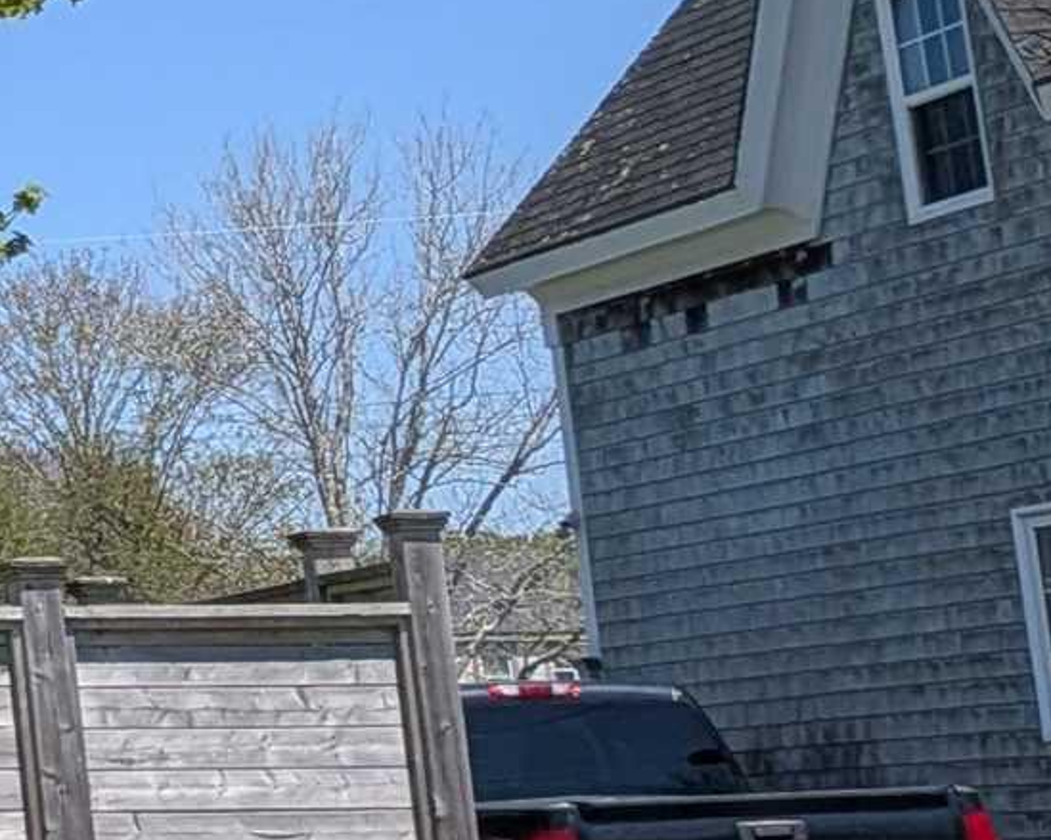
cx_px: -1717
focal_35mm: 131
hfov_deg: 11.3
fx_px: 4074
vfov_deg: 11.5
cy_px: -165
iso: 30
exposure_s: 1/2193
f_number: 1.7
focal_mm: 4.53
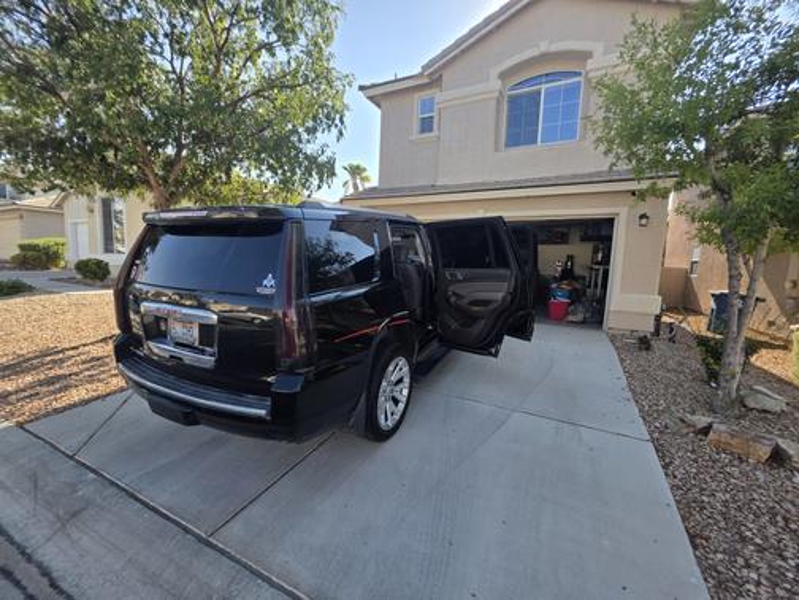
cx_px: 400
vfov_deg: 89.9
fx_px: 300
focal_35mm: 13
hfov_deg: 106.2
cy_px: 300
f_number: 1.9
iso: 40
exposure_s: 1/868
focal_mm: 2.2
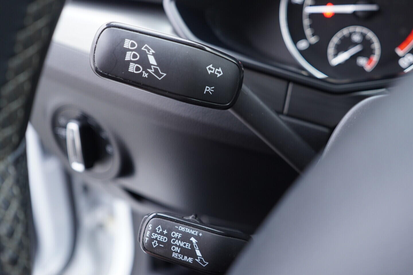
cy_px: 138
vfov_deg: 36.9
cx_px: 206
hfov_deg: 53.1
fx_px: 413
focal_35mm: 36
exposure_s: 1/40
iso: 400
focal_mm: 24
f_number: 2.8
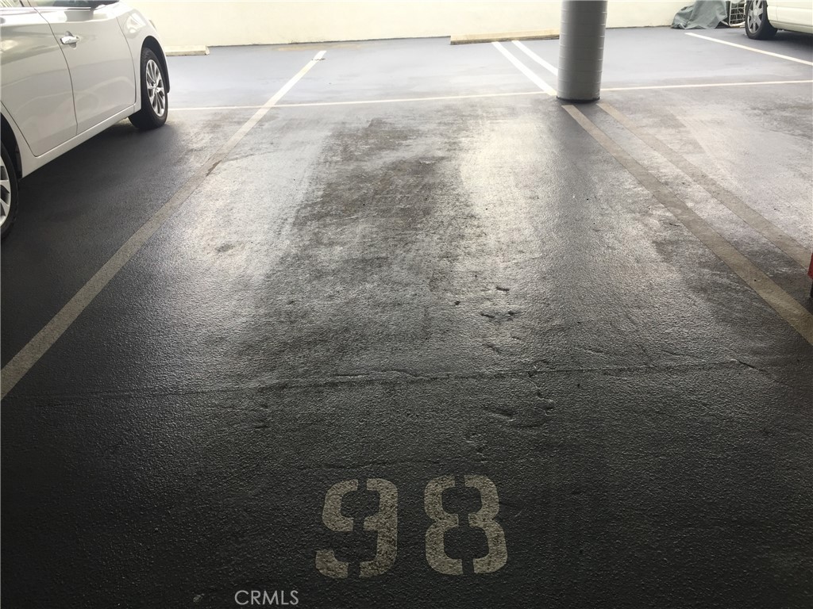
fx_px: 681
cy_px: 304
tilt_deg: -23.9
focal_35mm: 29
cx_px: 406
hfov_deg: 61.7
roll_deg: +2.2
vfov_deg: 48.2
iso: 32
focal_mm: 4.15
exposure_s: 1/126
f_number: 2.2
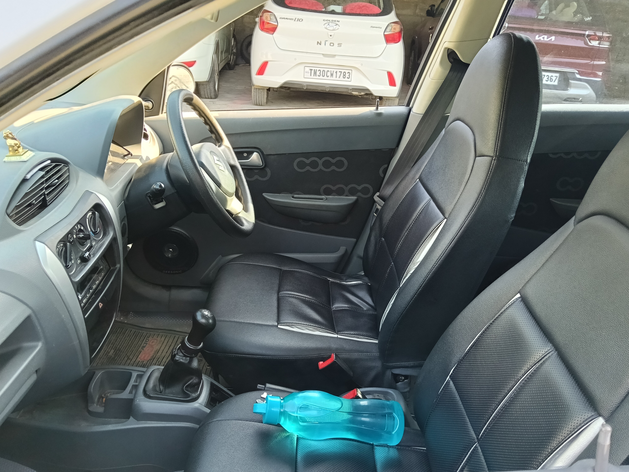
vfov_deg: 51.4
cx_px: 314
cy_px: 236
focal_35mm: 27
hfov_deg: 65.3
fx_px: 491
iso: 400
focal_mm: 3.98
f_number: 1.8
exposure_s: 1/100
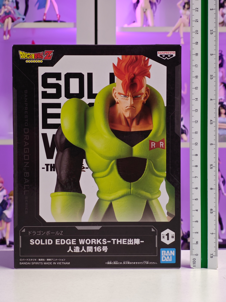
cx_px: 113
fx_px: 696
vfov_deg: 24.4
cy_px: 151
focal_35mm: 80
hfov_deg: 18.4
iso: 400
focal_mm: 7.48
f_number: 2.4
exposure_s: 1/15.9
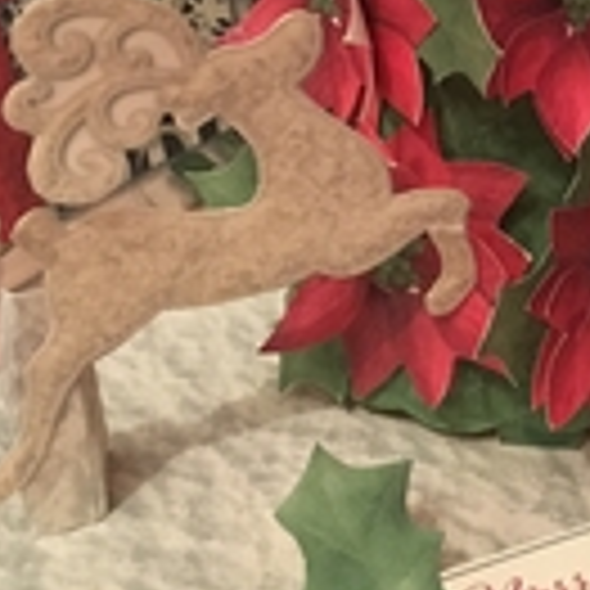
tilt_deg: -29.0
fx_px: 1697
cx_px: 572
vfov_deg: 19.4
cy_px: 65
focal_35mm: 88
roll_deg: -1.5
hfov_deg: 19.2
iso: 320
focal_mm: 4.15
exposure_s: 1/17
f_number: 2.2
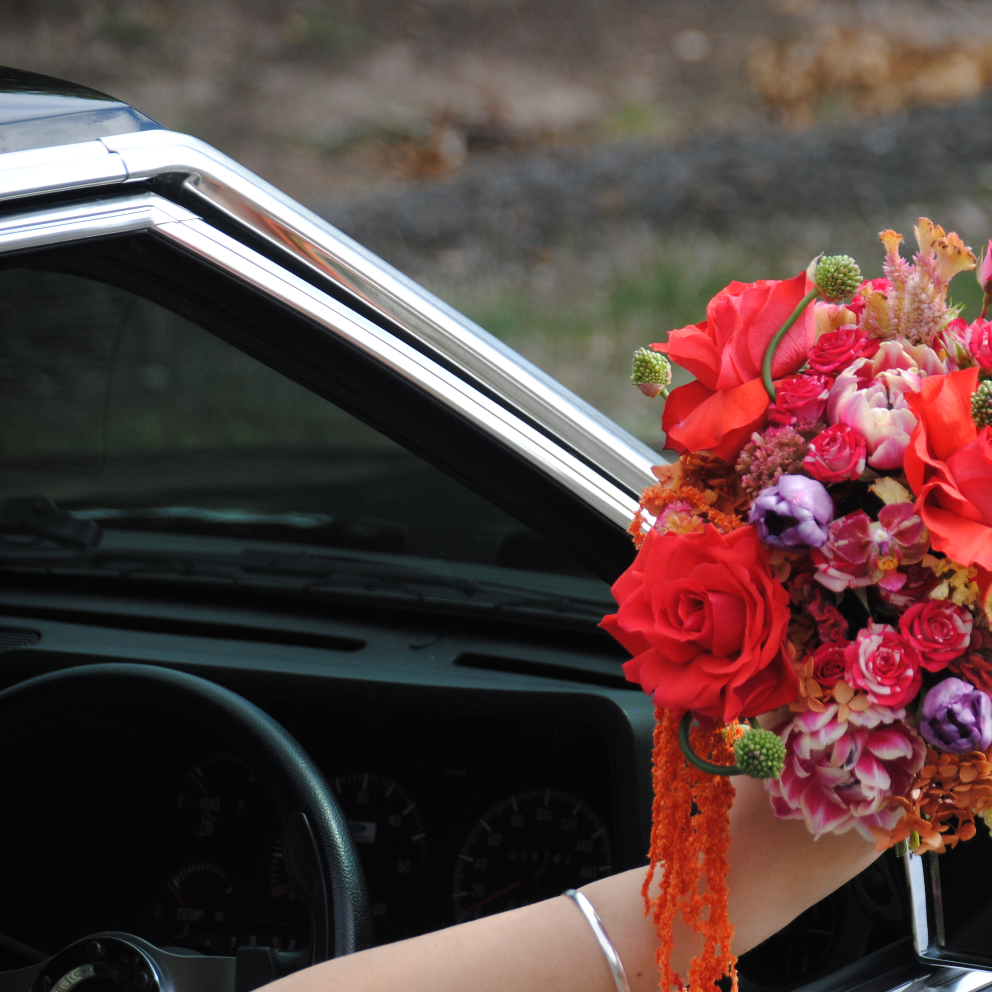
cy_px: 548
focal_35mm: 223
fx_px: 7221
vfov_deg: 7.9
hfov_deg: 7.8
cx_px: 823
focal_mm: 105
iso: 200
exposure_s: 1/400
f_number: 5.3
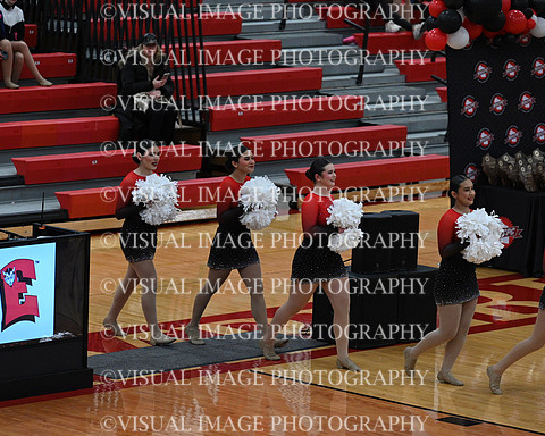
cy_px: 217
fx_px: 3016
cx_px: 265
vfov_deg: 8.3
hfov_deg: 10.3
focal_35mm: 187
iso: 4000
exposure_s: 1/400
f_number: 4
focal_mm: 165
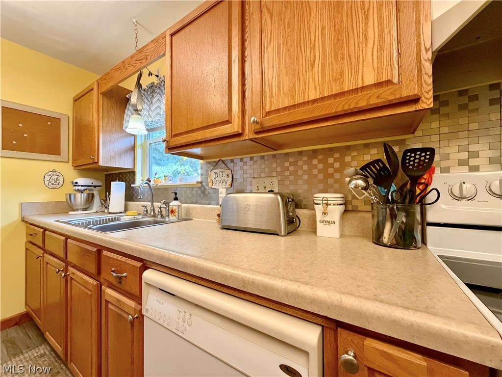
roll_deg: +0.1
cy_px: 188
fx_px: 203
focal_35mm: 14
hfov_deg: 102.1
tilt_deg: +0.2
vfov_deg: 85.7
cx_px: 251
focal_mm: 2.22
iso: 500
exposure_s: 1/60
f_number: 2.2
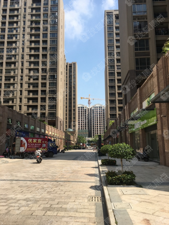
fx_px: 189
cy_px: 112
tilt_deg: +10.8
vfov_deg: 61.7
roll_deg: -1.0
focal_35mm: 29
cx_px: 84
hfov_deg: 48.2
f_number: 2.2
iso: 25
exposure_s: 1/1148
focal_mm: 4.15
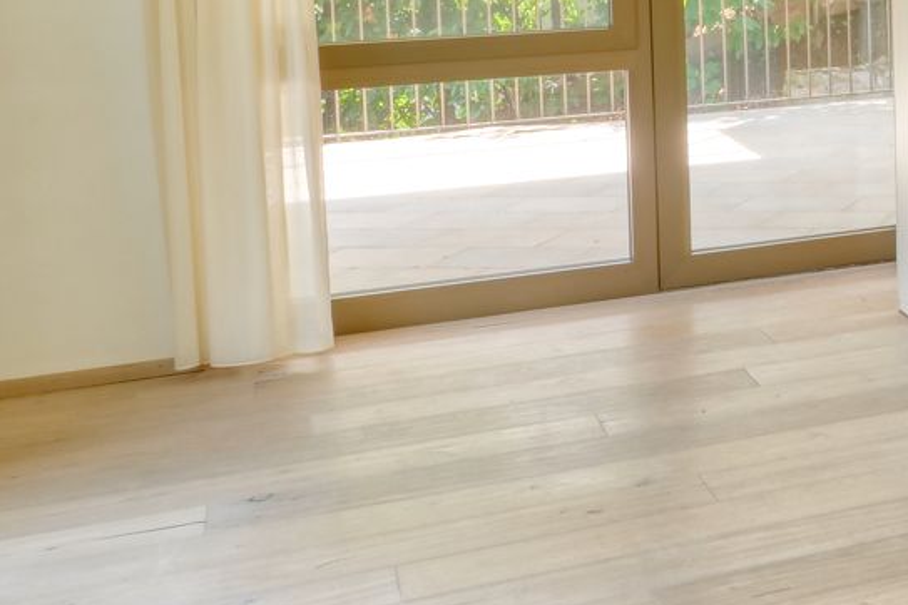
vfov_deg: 19.8
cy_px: -48
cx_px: 1309
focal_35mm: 66
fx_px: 1665
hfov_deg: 24.6
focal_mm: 14
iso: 320
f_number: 18
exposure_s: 1/6
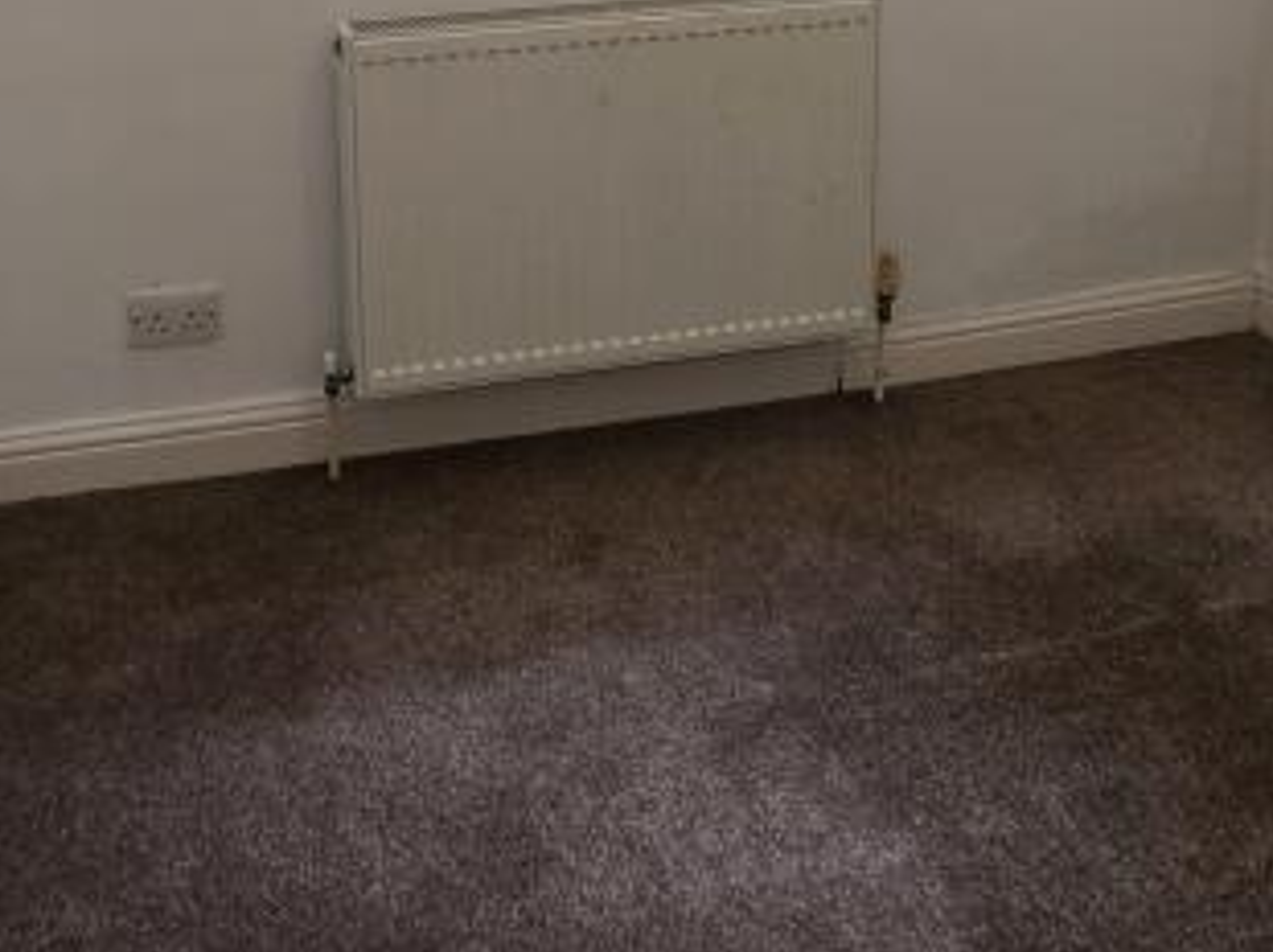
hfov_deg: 43.4
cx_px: 456
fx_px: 1580
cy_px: -90
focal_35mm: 43
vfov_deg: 30.2
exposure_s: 1/50
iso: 320
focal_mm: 2.2
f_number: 1.9
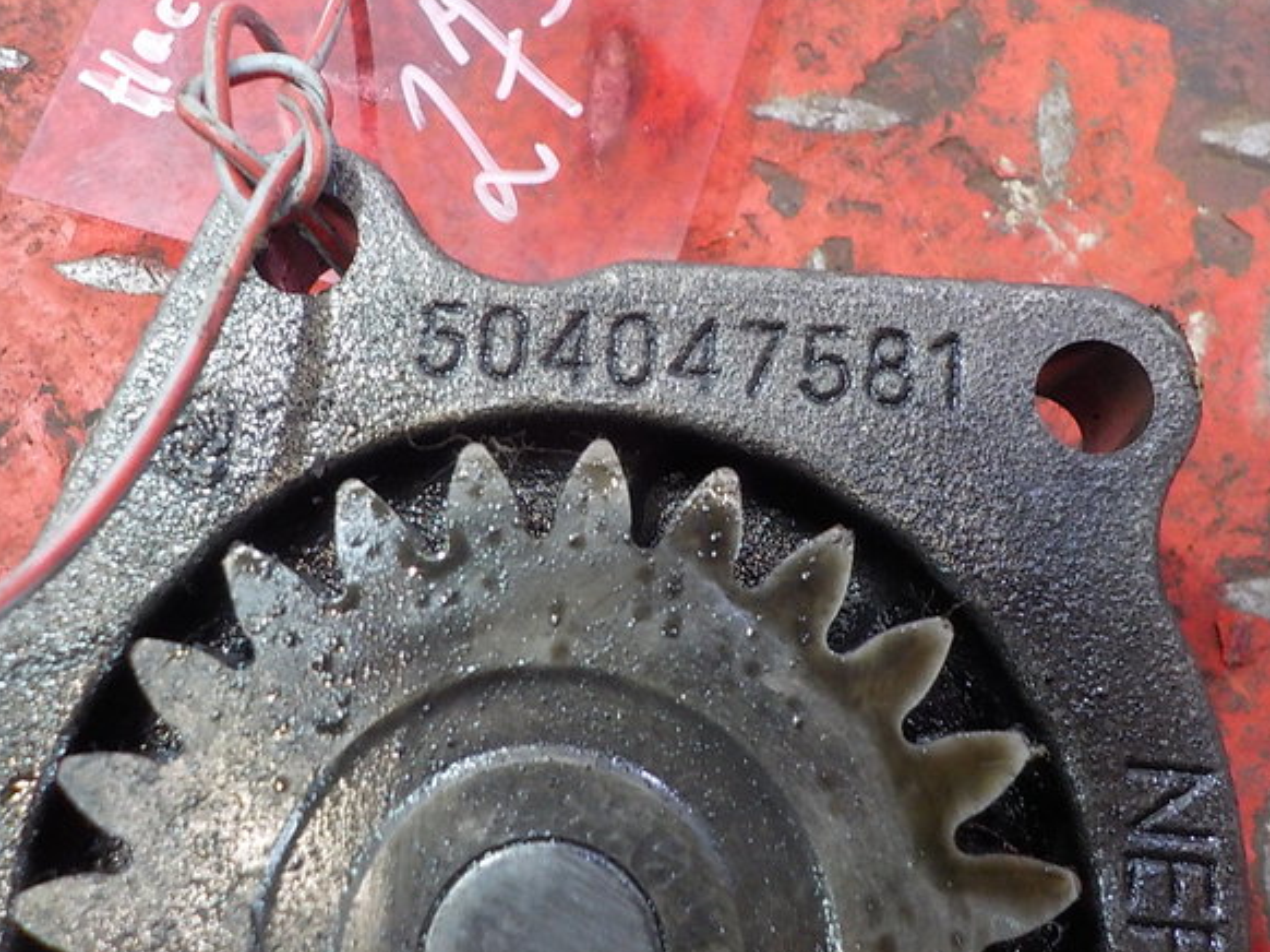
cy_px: 443
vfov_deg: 42.9
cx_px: 622
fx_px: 1210
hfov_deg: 55.4
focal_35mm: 33
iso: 400
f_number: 3.3
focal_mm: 4.1
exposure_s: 1/25
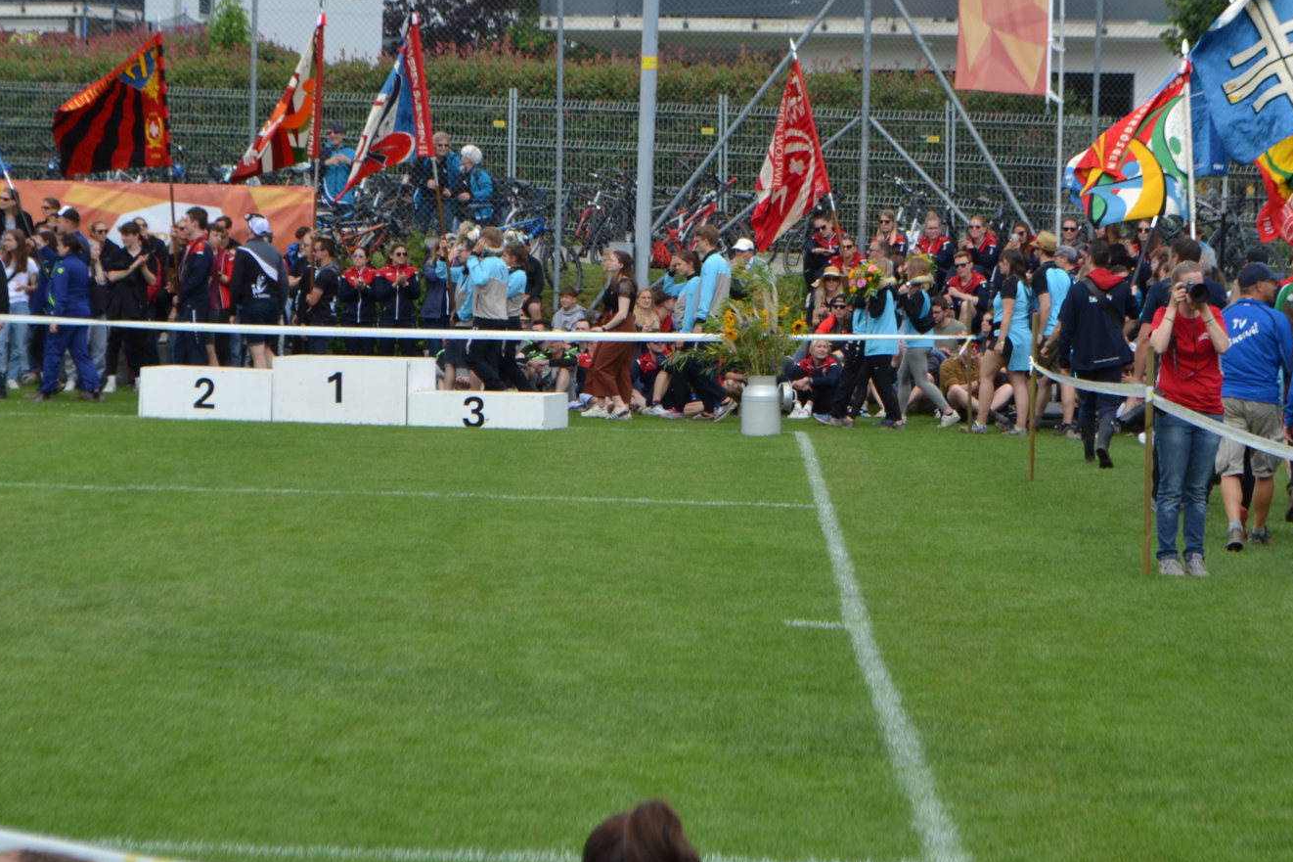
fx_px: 4588
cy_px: 287
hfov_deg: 16.0
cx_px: 736
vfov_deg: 10.7
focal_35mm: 128
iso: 100
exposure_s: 1/250
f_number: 8
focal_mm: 55
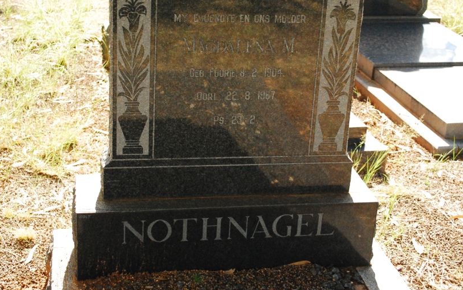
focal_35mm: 62
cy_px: 122
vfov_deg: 21.0
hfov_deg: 33.0
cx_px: 223
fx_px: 782
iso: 1600
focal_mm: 32
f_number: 4.8
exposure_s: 1/2000
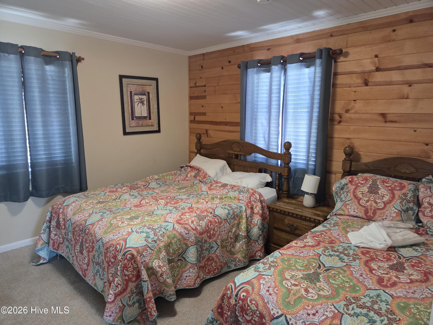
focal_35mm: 23
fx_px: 288
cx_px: 216
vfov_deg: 58.9
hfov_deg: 73.9
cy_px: 162
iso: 800
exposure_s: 1/120
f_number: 1.8
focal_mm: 5.4
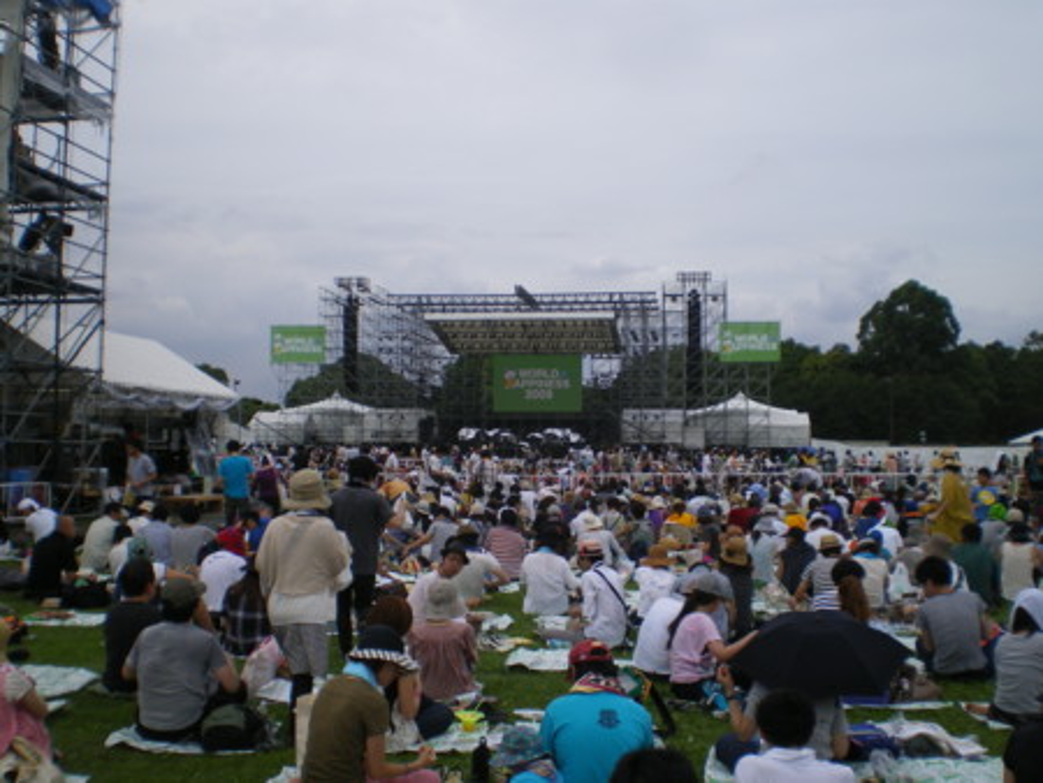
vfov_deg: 37.8
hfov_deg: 49.0
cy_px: 392
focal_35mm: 38
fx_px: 1146
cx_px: 522
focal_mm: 6.3
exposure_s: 1/640
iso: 64
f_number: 4.6
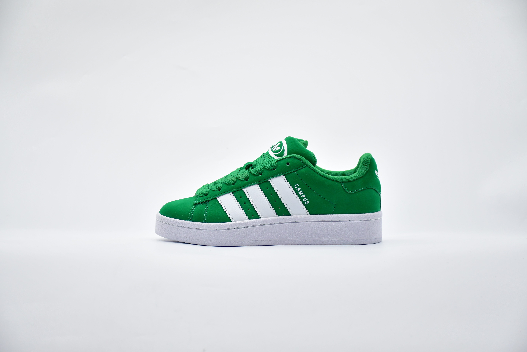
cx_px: 264
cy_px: 176
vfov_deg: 13.8
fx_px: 1449
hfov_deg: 20.6
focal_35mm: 99
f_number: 5
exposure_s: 1/500
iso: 800
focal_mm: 66
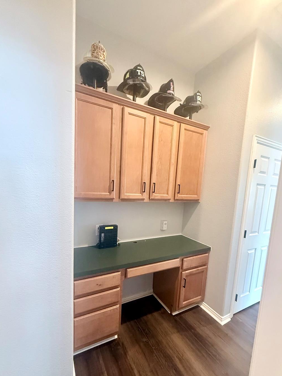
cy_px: 210
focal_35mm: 16
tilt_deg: -6.2
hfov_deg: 78.1
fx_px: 174
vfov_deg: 94.1
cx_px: 145
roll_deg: -3.9
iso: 800
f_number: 2.2
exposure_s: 1/60
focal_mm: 2.22
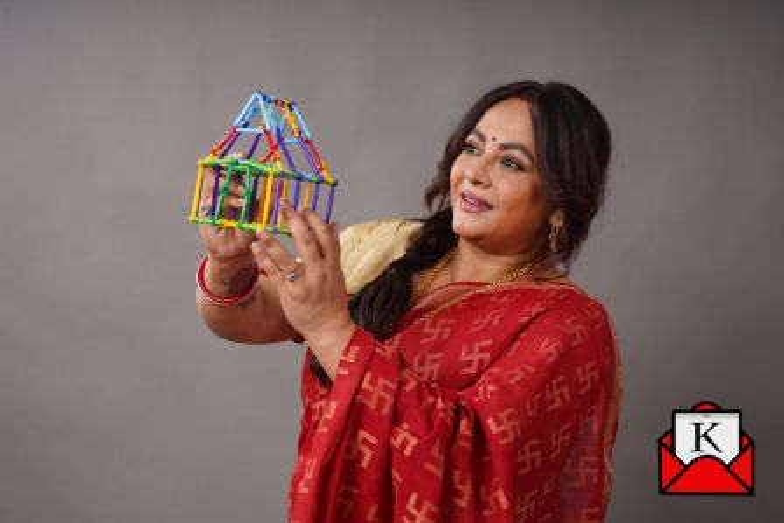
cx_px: 392
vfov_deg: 22.3
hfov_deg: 32.9
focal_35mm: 61
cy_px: 262
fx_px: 1329
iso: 200
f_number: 7.1
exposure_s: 1/160
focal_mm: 61
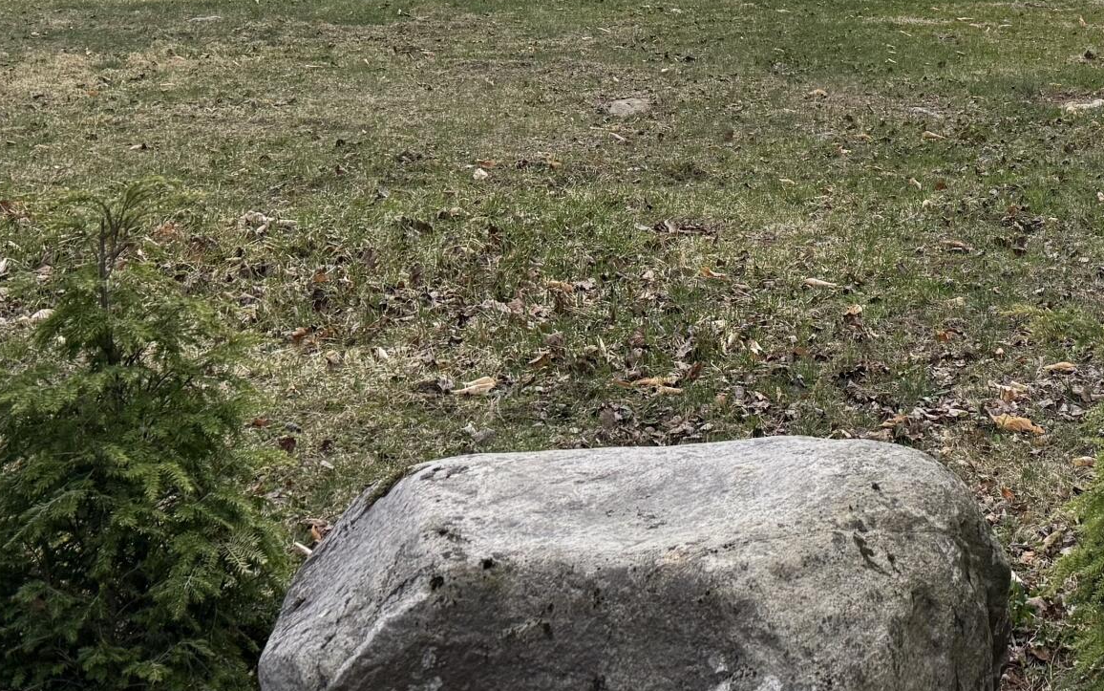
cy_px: -111
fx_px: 1986
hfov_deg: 29.1
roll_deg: +0.6
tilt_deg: -6.6
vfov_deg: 18.8
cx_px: 1103
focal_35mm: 66
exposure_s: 1/3021
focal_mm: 6.76
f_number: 1.78
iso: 100
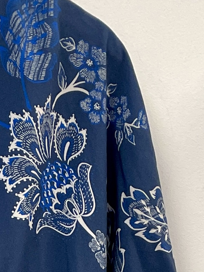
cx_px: 8
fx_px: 1069
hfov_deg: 10.8
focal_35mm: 136
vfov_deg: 13.6
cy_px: 415
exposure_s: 1/100
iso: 125
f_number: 1.6
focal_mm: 4.2
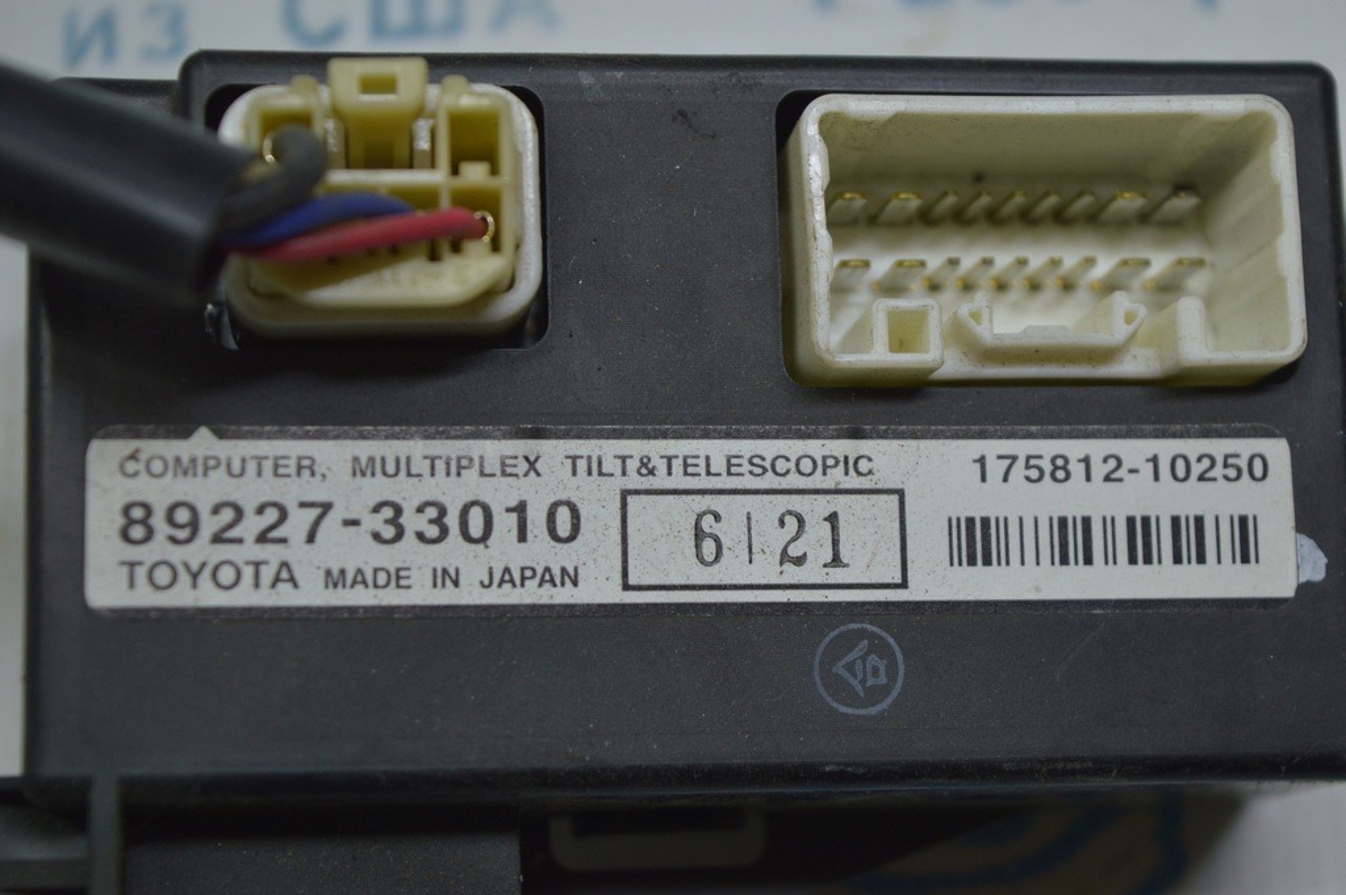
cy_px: 448
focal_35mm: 82
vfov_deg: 16.5
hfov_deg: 24.6
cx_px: 673
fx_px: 3082
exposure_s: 1/80
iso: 400
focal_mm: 55
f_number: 5.6
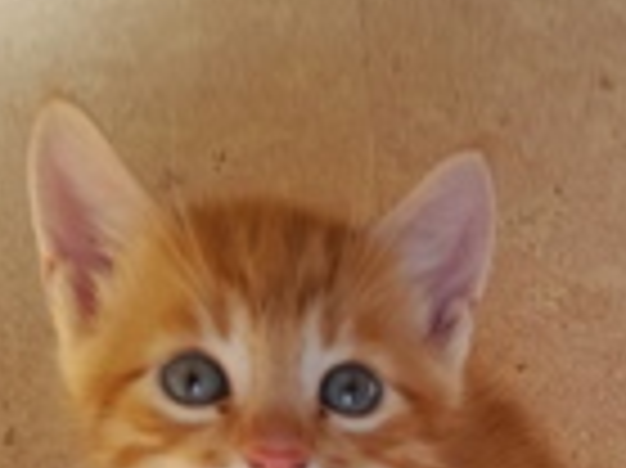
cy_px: 639
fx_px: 1355
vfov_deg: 18.1
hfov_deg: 24.7
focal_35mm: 75
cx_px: 644
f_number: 1.8
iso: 40
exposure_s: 1/50
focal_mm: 3.98
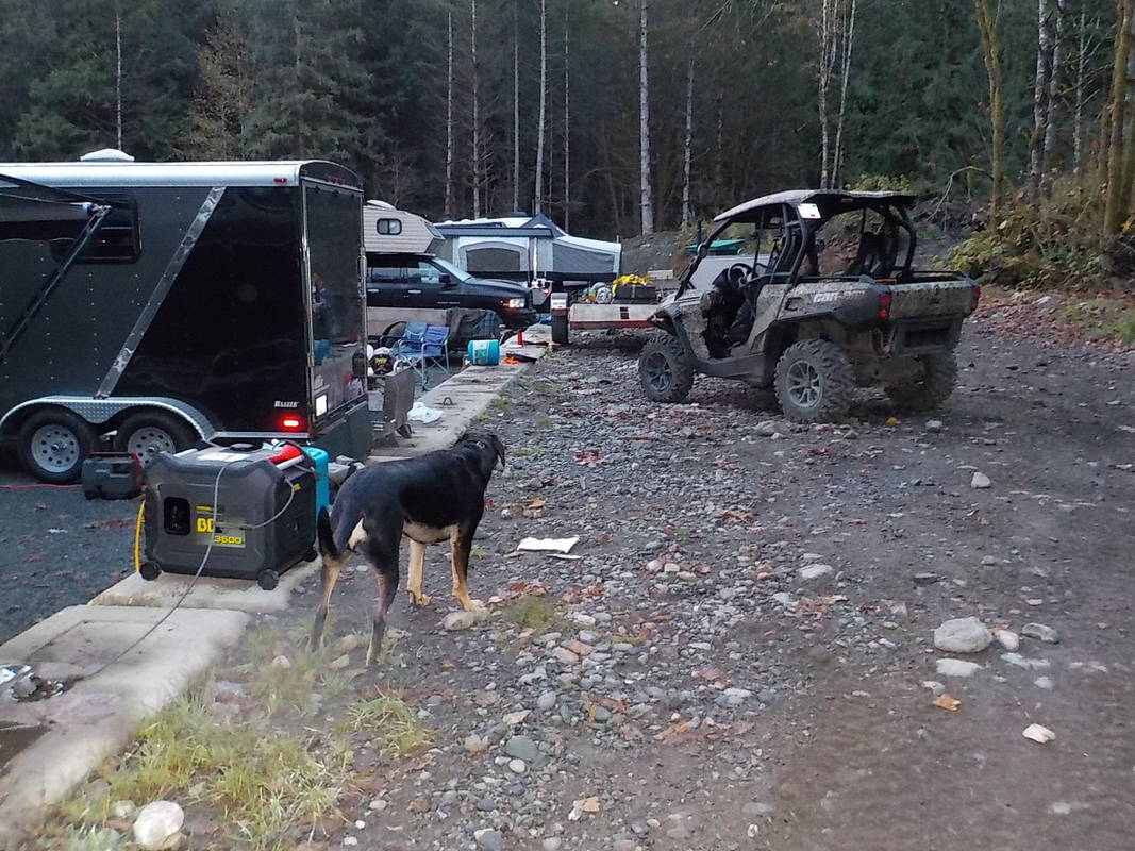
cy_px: 426
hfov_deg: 60.0
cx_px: 568
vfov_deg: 46.8
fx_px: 984
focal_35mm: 30
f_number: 3.3
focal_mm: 4.1
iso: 800
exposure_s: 1/30
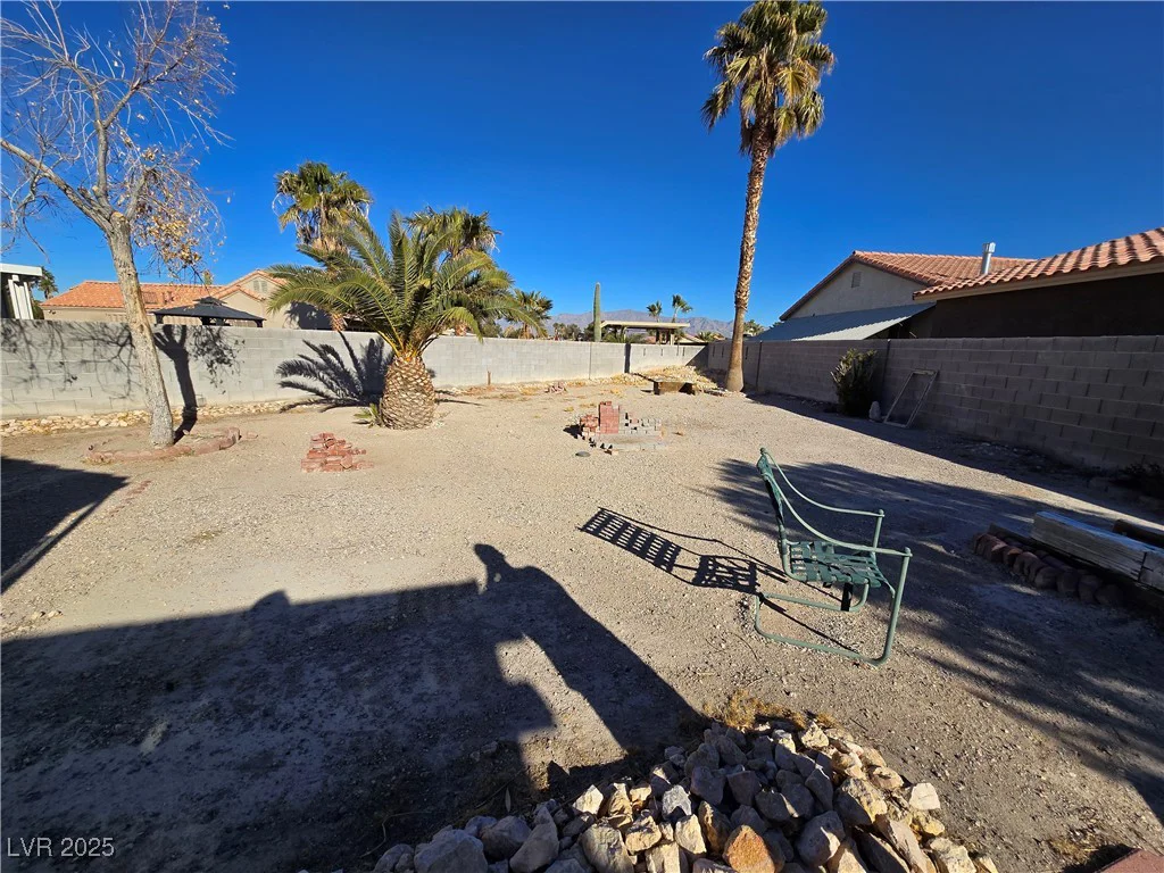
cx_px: 582
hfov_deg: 106.2
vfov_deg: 89.9
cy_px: 436
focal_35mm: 13
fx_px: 437
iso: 50
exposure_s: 1/2993
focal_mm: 2.2
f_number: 2.2
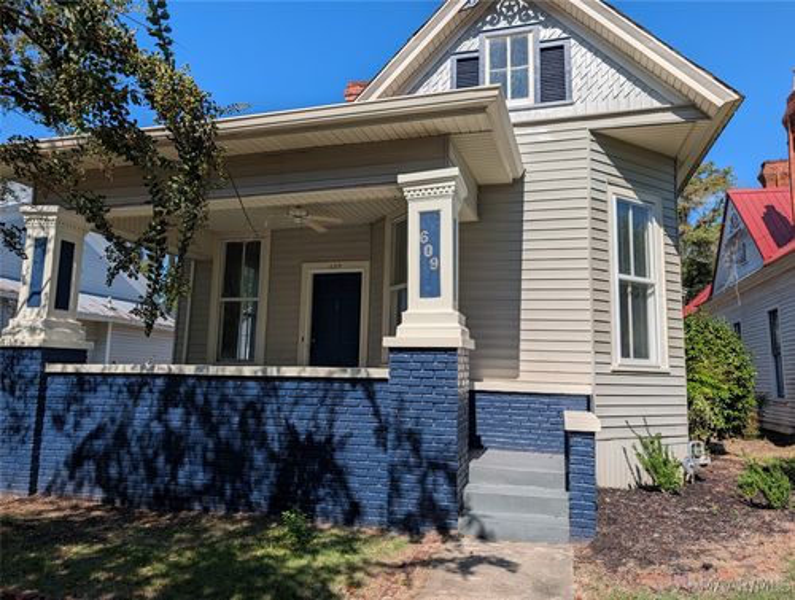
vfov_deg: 57.0
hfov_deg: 71.5
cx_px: 398
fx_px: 552
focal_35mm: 24
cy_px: 300
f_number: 1.68
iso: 19
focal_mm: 6.9
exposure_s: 1/1792
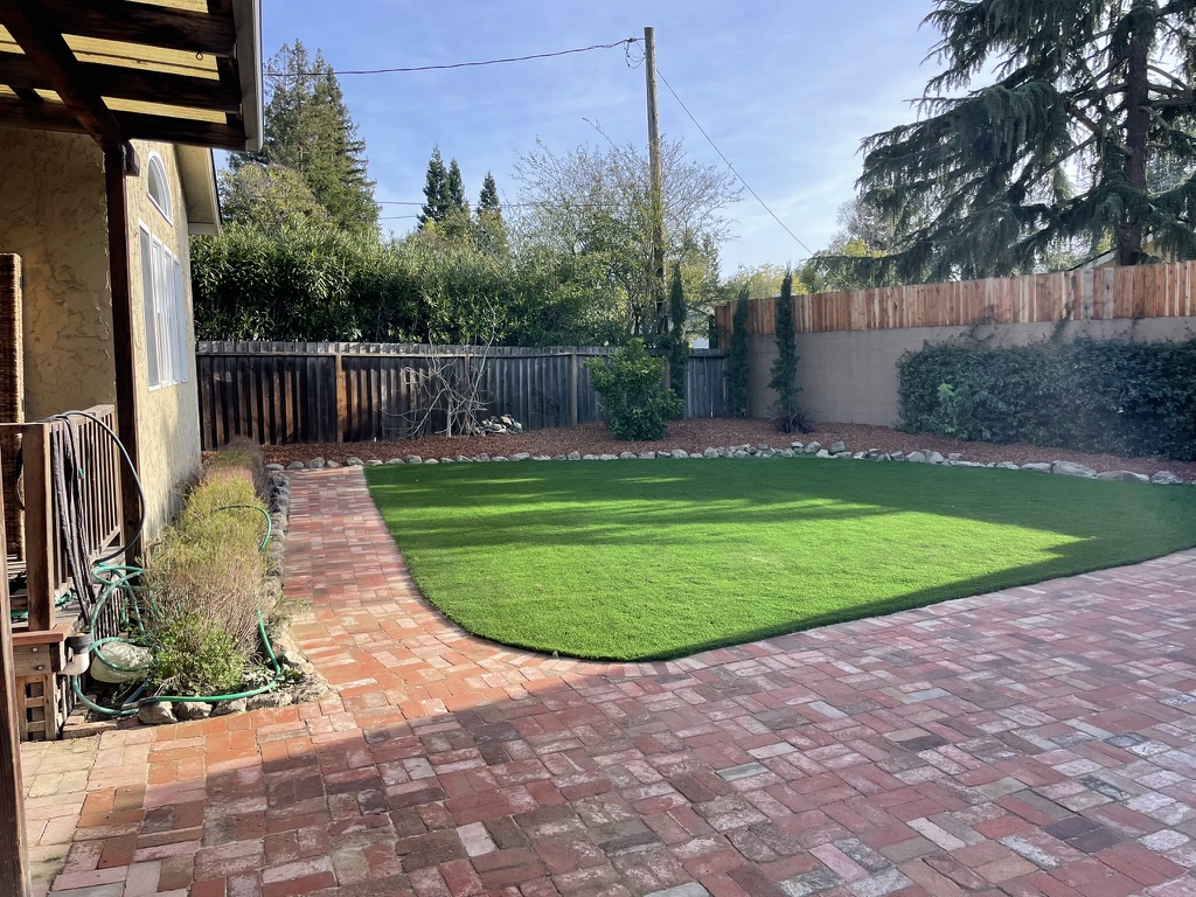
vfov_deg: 53.1
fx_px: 898
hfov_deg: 67.3
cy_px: 448
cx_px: 598
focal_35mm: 26
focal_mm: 4.2
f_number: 1.6
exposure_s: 1/801
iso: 32
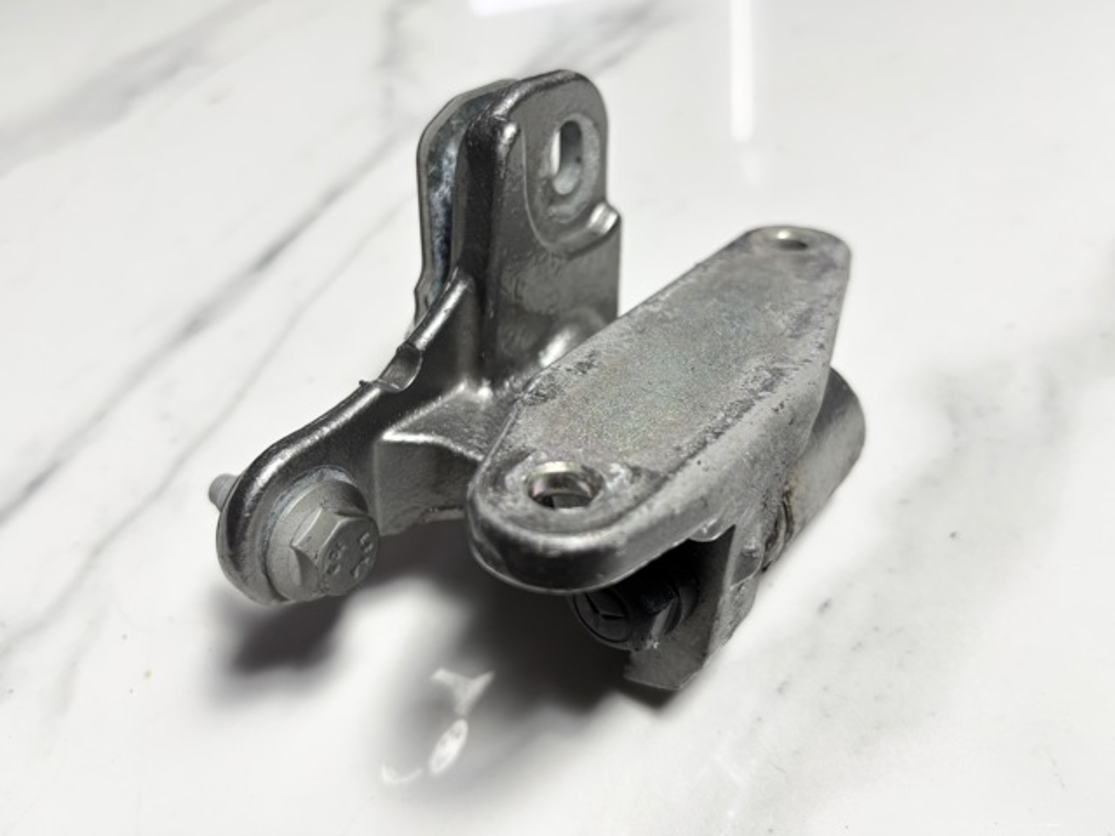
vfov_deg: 53.1
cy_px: 418
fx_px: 837
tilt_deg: -43.6
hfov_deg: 67.3
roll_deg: +13.0
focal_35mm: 26
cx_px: 558
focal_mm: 5.96
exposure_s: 1/50
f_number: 1.6
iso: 100
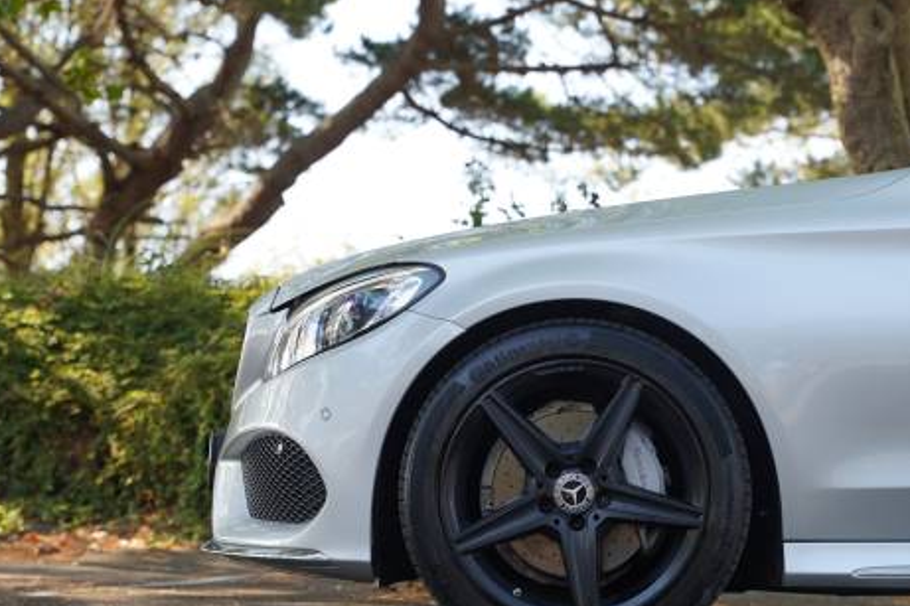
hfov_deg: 23.6
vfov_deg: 15.8
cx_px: 545
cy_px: 401
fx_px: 2173
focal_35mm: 86
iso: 100
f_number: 4
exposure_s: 1/80
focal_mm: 62
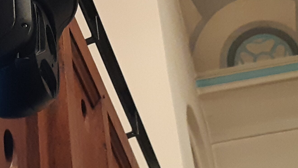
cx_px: 43
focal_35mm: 55
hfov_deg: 36.1
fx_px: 435
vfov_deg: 20.5
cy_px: -29
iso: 320
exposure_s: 1/50
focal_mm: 3.93
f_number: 1.7
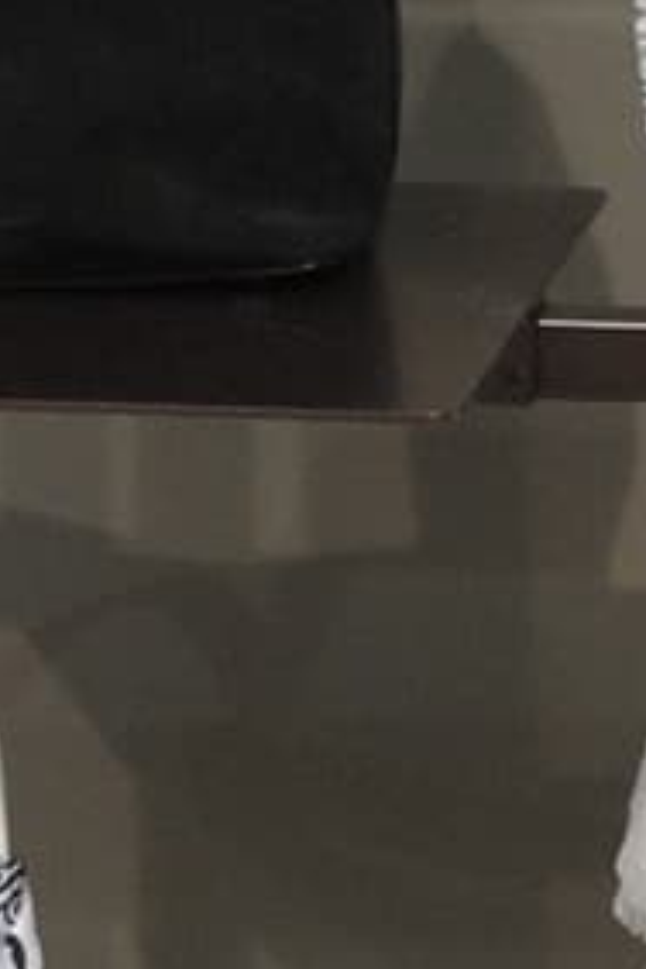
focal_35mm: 166
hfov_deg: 8.2
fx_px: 4468
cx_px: 787
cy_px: 45
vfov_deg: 12.3
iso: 400
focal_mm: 26
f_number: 4.2
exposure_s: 1/40
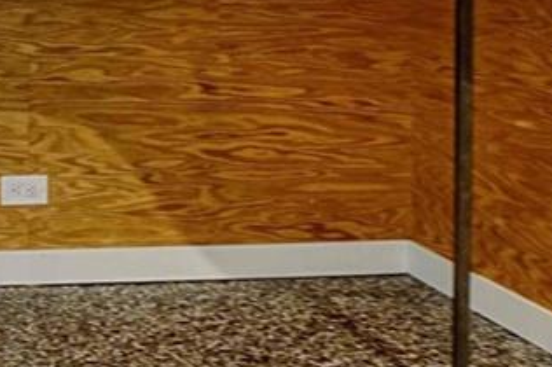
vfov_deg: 16.6
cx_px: -316
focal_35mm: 76
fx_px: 1164
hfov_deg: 21.5
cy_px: -146
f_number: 6.3
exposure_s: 1/1.6
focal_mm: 10
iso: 320
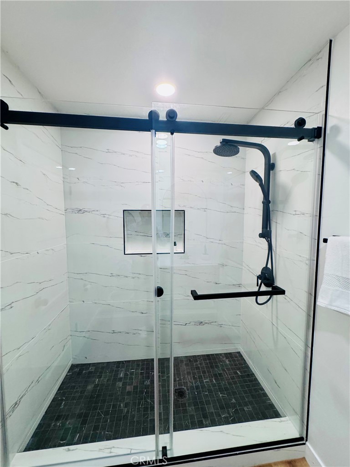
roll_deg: -0.4
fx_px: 189
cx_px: 175
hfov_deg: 85.7
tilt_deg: -4.6
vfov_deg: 102.1
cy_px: 234
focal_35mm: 14
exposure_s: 1/99
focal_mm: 2.22
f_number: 2.2
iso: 320
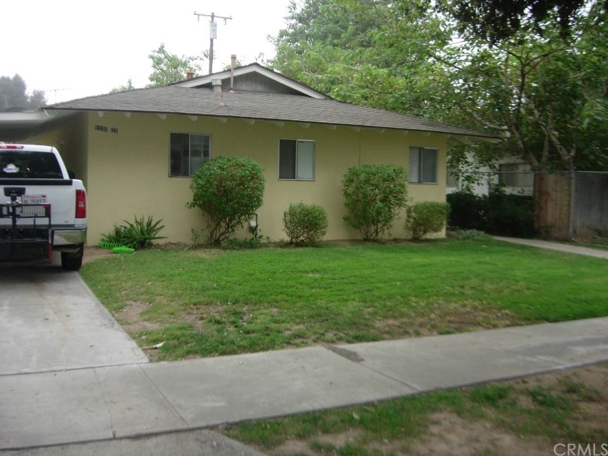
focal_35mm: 38
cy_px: 228
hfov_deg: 49.0
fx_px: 667
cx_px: 304
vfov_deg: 37.7
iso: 64
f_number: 2.8
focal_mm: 7.8
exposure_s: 1/161
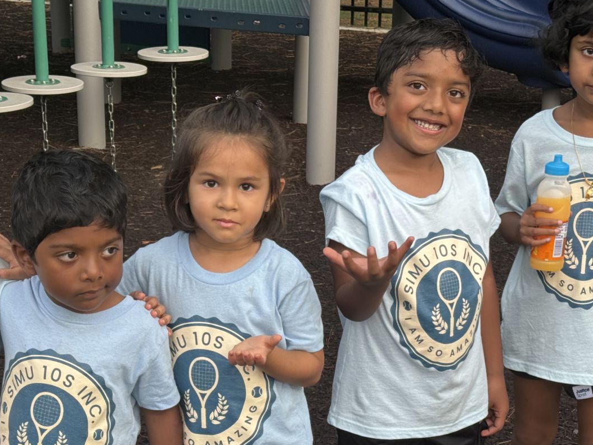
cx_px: 280
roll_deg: -1.0
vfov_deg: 17.8
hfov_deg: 23.8
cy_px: 355
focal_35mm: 82
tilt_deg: -20.7
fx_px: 1404
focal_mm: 6.76
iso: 50
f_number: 1.78
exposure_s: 1/121
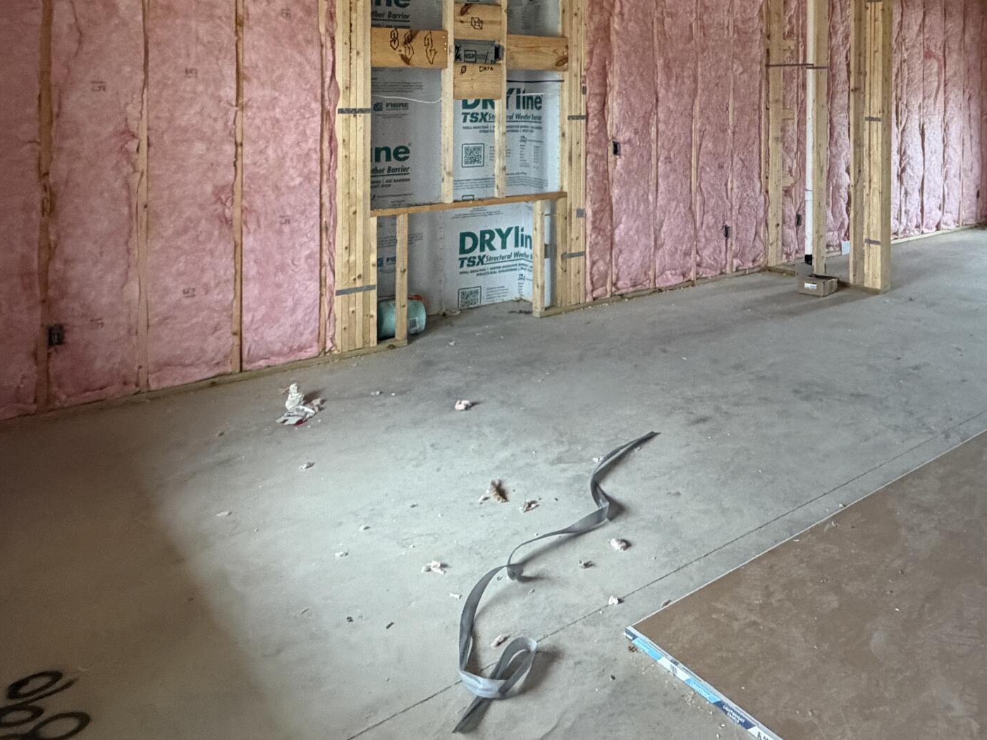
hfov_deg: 56.8
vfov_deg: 43.3
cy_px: 94
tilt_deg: -0.4
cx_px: 746
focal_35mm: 30
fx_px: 855
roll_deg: -0.2
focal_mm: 2.22
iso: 640
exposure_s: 1/60
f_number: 2.2
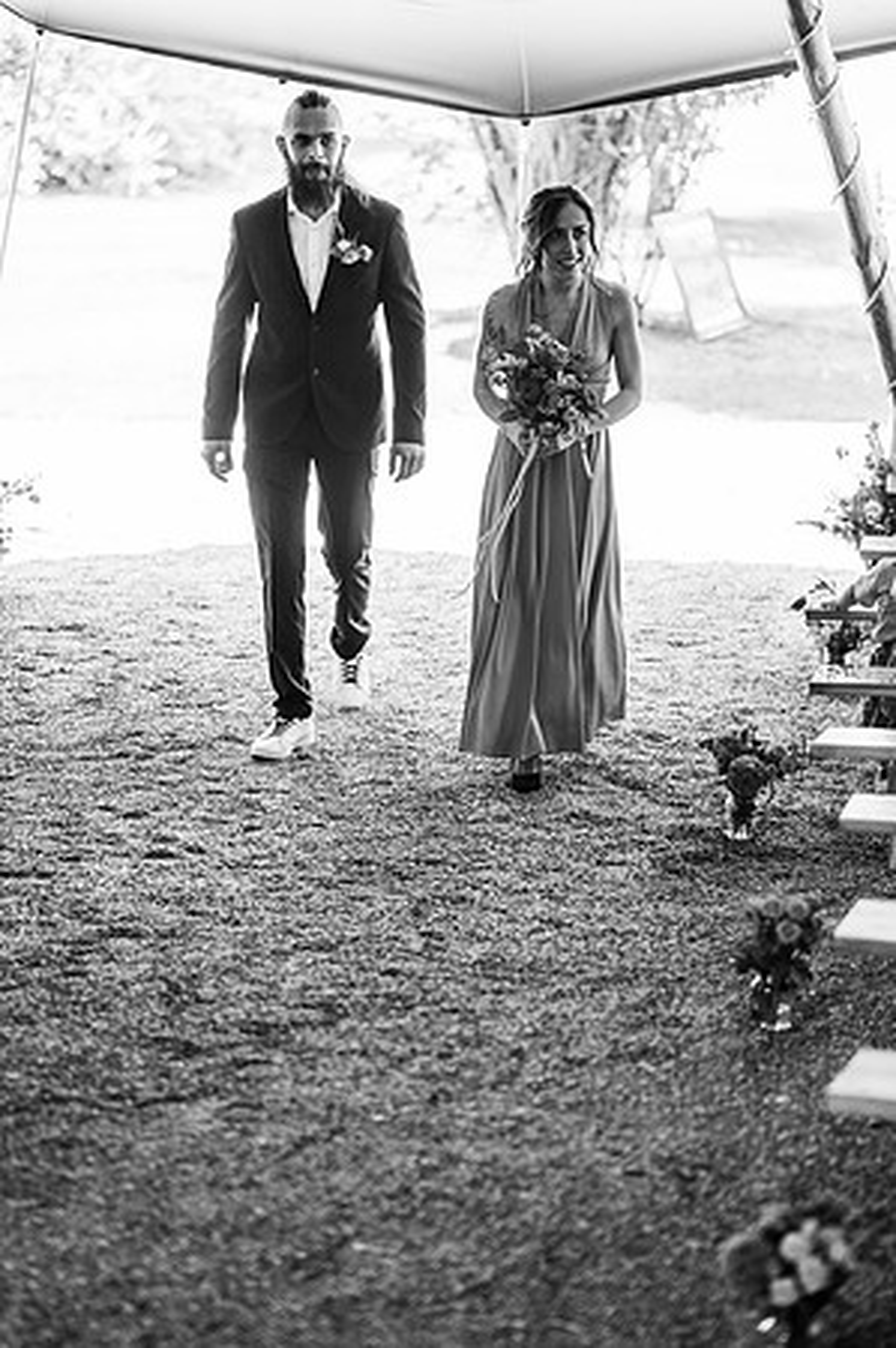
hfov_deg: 16.0
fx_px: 3180
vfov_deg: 23.9
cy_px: 674
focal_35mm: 85
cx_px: 448
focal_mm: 85
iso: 100
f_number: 1.8
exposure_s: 1/400
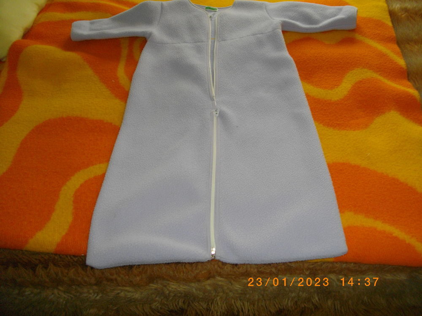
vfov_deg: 44.2
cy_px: 158
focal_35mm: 32
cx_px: 211
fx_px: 390
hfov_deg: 56.8
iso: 200
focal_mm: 5.7
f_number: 2.9
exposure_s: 1/50
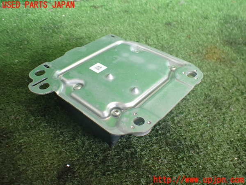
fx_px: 213
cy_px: 92
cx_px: 123
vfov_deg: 46.8
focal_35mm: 30
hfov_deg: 60.0
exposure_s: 1/125
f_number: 2.3
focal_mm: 5.4
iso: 500
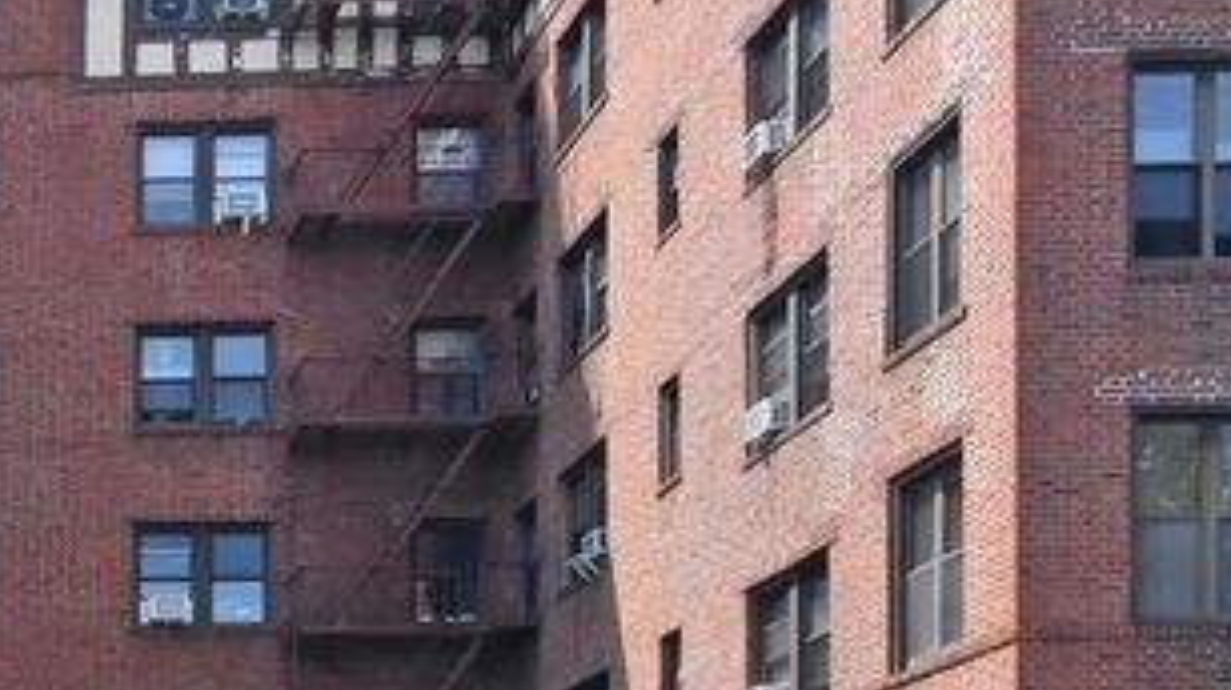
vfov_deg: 20.5
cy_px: 134
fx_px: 1883
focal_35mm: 58
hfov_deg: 29.3
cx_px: -365
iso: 400
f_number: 14
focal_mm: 11
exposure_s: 1/200
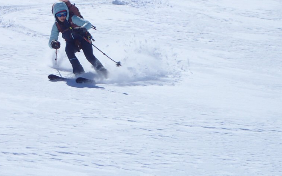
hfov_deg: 11.3
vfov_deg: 7.0
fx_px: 1429
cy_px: 5
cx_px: 153
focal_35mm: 186
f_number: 18
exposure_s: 1/200
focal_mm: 18
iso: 160
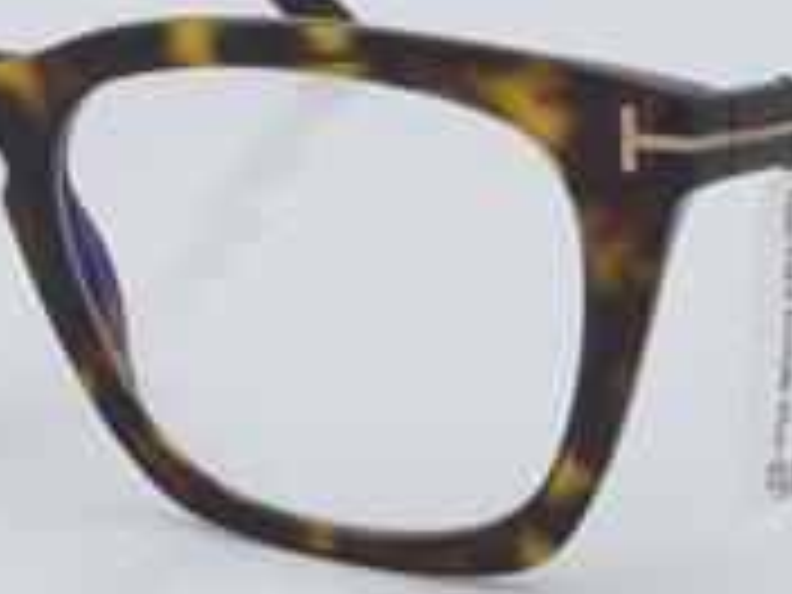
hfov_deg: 12.0
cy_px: 230
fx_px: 3752
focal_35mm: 164
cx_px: 297
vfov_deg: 9.0
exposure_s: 1/3
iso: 100
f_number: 32
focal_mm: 50
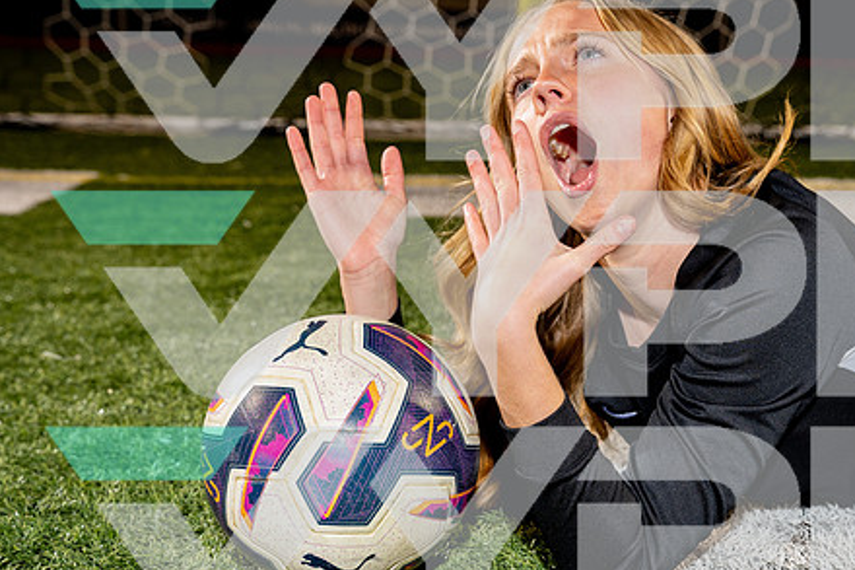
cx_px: 546
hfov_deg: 32.2
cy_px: 295
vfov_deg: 21.9
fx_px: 1472
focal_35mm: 62
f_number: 5.6
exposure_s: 1/250
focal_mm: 47
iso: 800
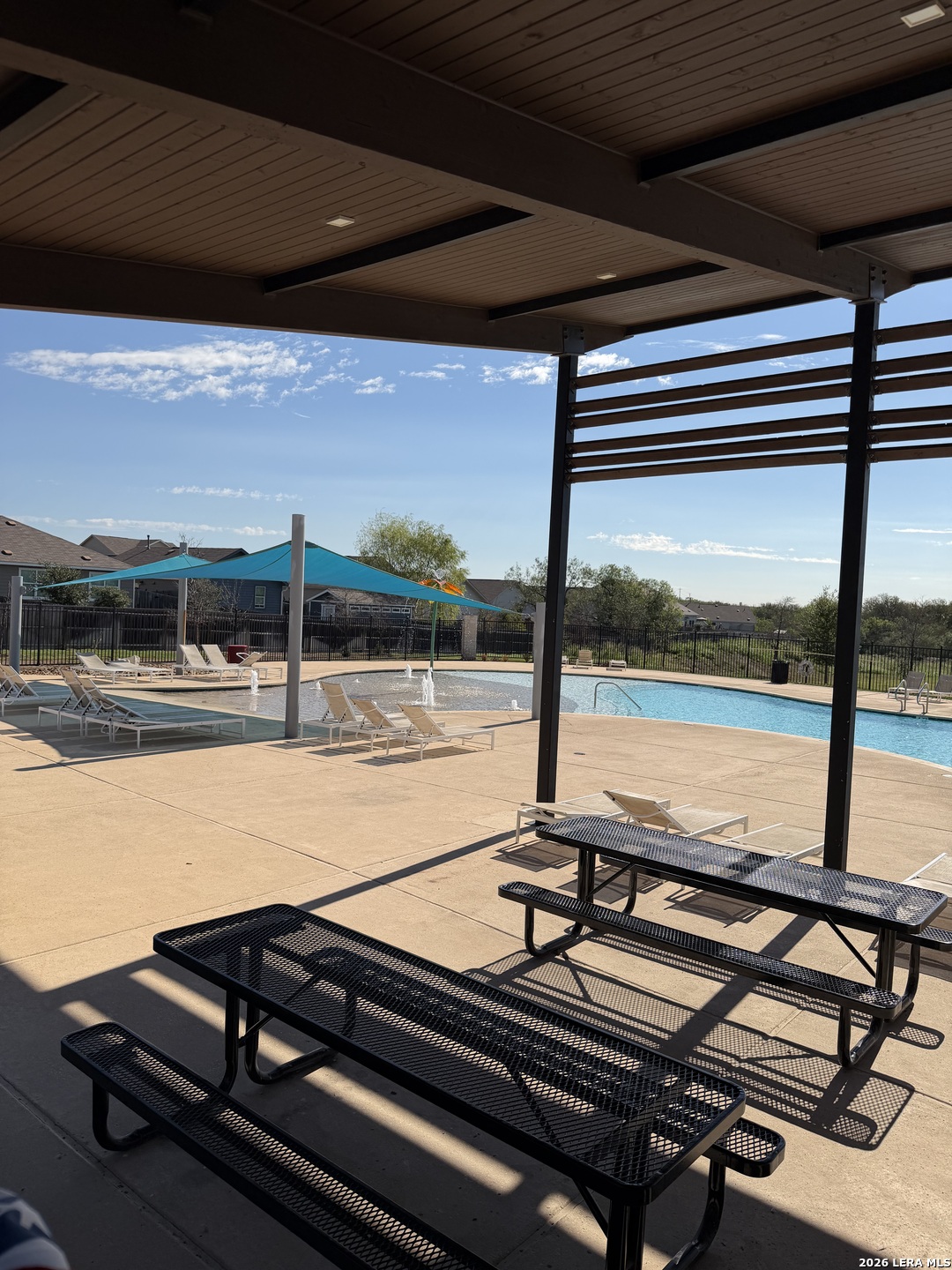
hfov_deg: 56.8
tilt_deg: -3.0
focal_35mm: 24
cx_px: 476
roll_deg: -2.4
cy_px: 635
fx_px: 880
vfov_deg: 71.6
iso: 80
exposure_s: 1/9091
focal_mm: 6.76
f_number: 1.78
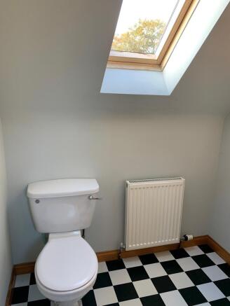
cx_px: 115
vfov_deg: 67.3
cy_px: 153
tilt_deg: -12.8
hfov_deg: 53.1
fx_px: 230
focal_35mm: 26
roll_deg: -0.8
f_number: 1.8
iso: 64
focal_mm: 4.25
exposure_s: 1/50
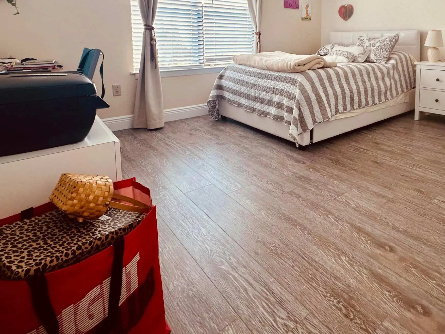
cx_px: 297
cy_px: 68
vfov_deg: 54.9
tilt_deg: -6.1
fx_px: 296
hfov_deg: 71.7
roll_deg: +0.0
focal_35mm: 23
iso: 80
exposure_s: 1/120
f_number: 2.2
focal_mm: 2.22
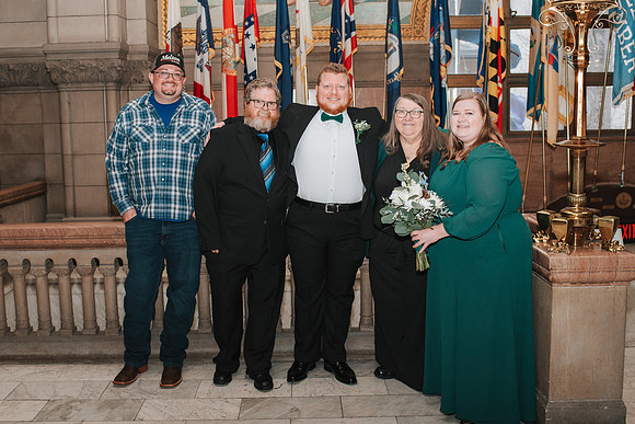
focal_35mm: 39
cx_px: 295
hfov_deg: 49.1
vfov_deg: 33.9
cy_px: 186
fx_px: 694
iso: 1000
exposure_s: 1/200
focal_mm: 35
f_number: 3.5
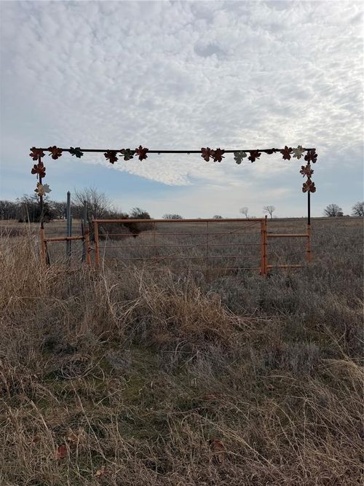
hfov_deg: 56.8
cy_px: 243
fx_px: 337
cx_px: 182
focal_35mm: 24
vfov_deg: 71.6
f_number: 1.78
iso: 80
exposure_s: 1/10309
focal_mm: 6.76
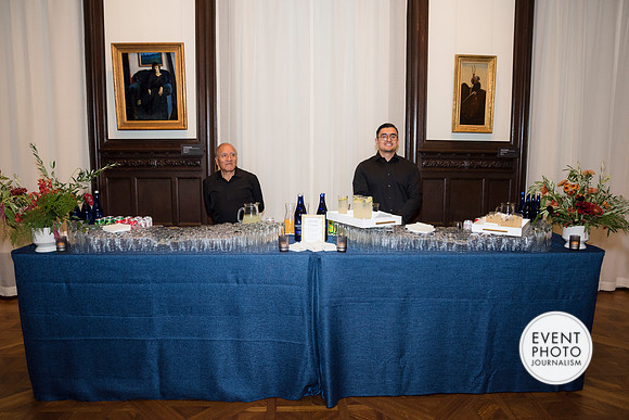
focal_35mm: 25
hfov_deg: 70.7
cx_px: 323
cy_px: 213
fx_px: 443
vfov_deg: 50.7
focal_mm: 24
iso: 800
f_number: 5
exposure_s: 1/125
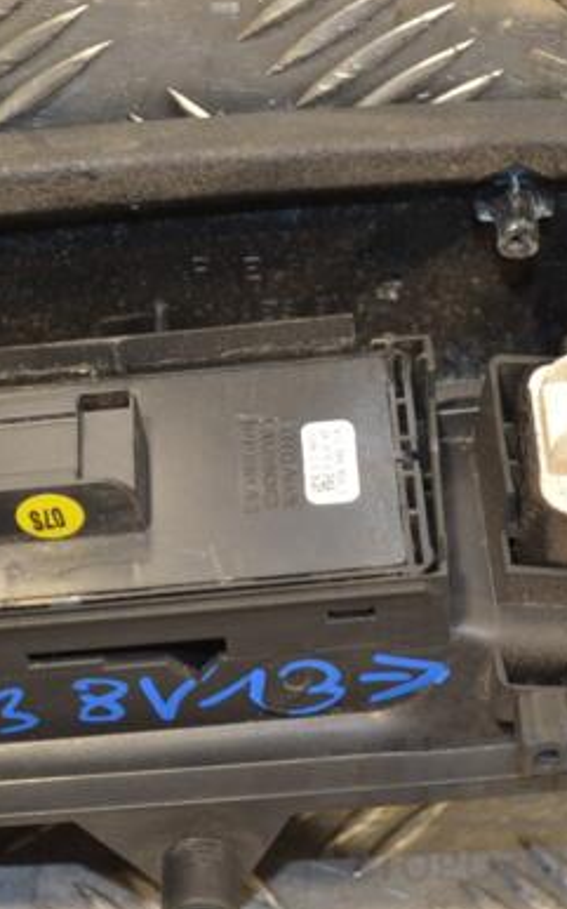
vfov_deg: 21.9
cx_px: 268
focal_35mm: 95
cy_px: 454
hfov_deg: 13.8
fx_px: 2351
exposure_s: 1/60
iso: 500
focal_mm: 40
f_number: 5.3
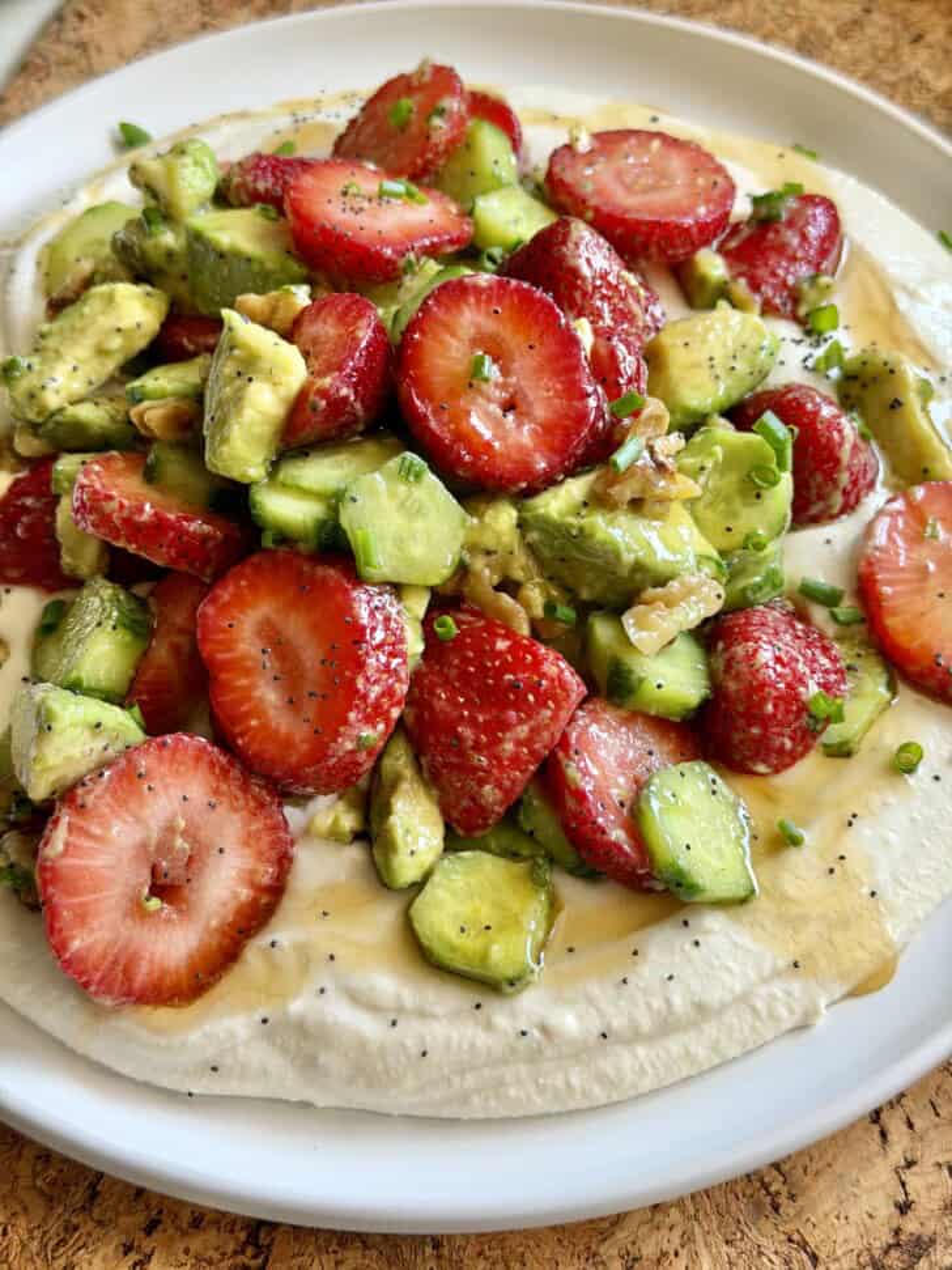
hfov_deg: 30.3
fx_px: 1760
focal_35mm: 48
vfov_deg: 39.7
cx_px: 476
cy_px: 635
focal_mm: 6.8
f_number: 1.8
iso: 100
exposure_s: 1/94
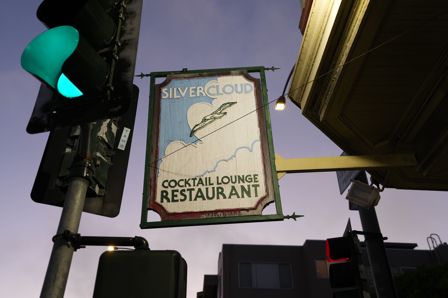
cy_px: 149
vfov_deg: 37.9
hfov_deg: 54.4
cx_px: 224
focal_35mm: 35
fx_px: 436
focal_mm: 35
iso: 1000
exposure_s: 1/160
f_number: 2.8
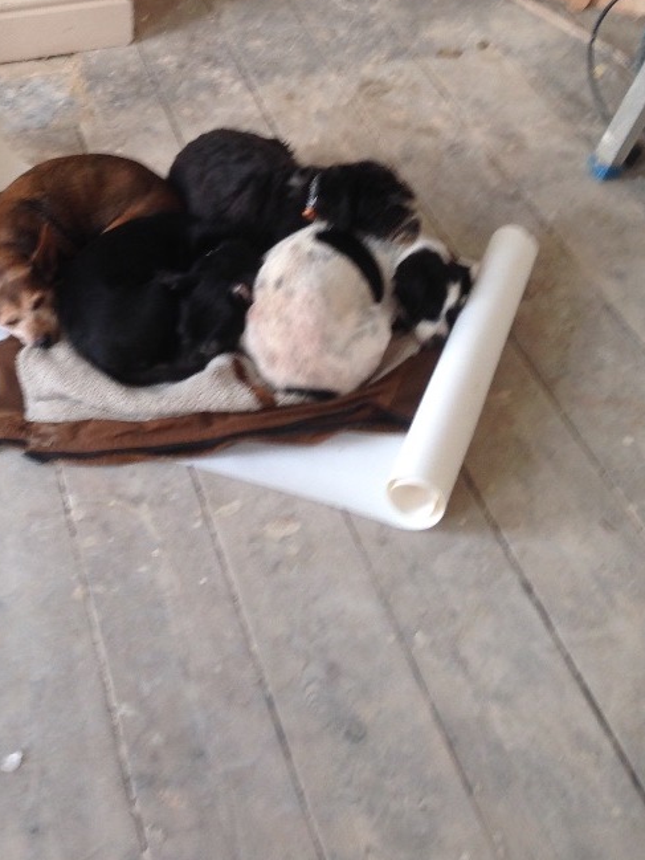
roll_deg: -0.2
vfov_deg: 30.9
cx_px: 181
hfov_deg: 23.8
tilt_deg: -29.7
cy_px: 182
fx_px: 1515
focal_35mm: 61
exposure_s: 1/20
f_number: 2.4
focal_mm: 4.12
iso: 50
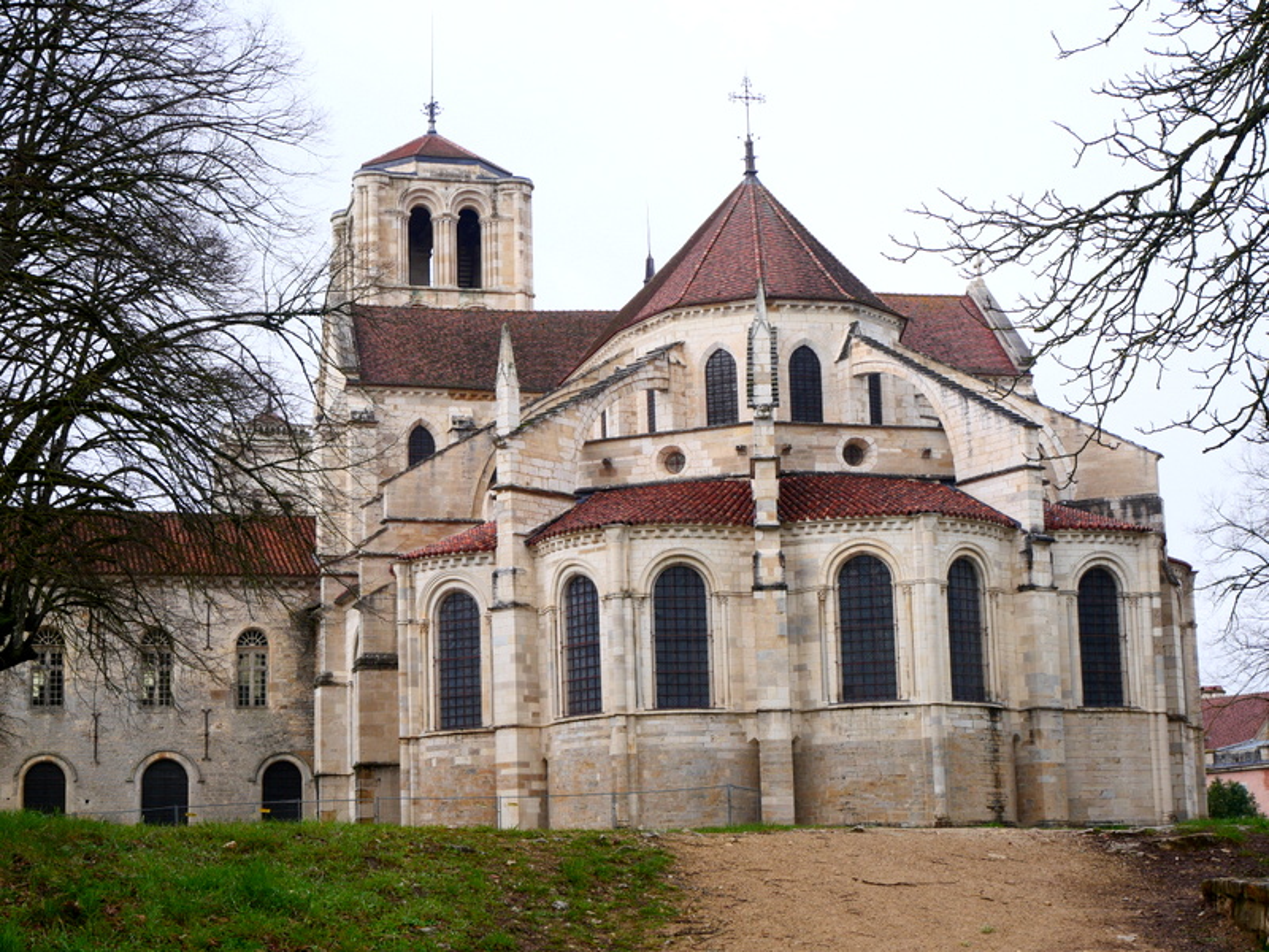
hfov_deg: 32.2
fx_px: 2200
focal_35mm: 60
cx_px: 634
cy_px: 476
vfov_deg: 24.4
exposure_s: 1/250
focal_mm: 30
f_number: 8
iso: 200
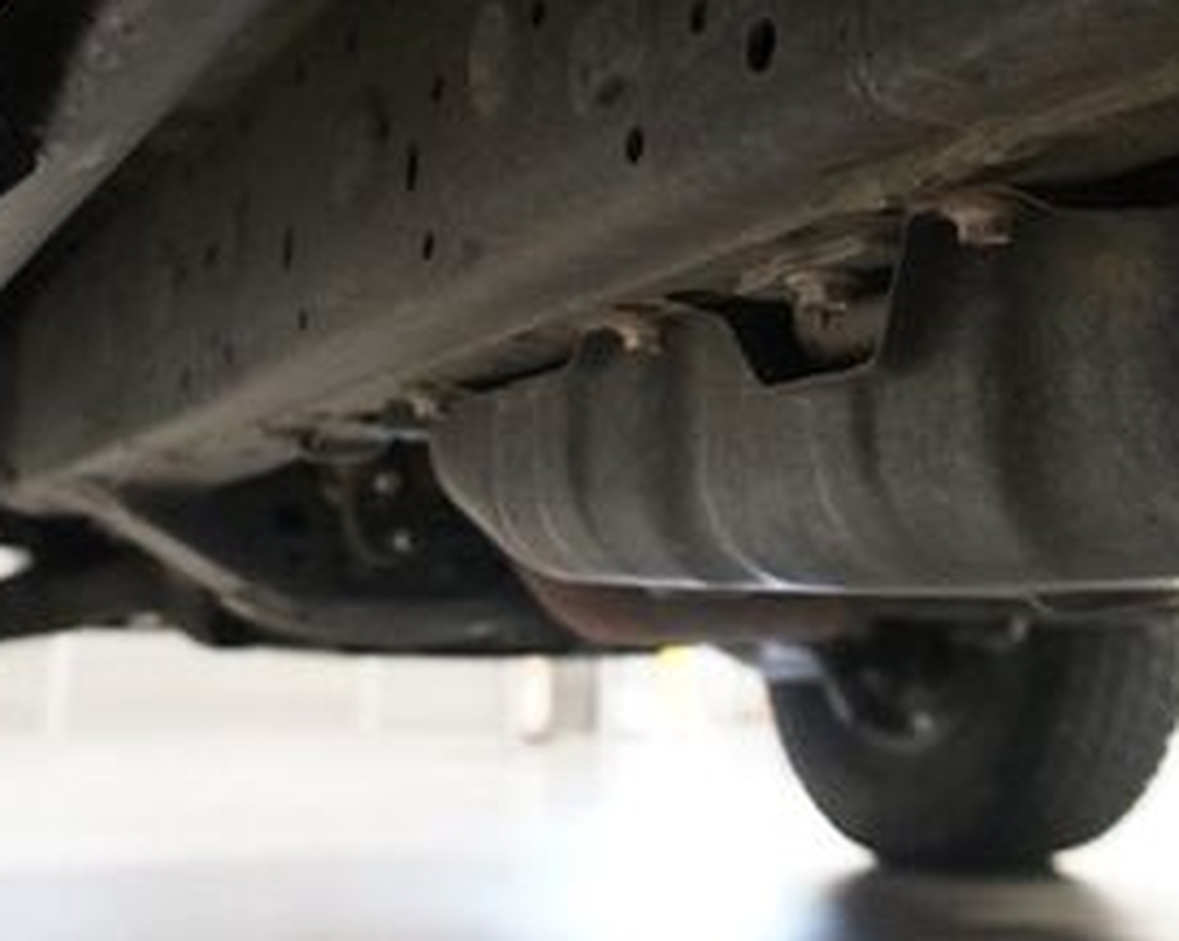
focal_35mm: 53
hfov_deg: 35.3
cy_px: 143
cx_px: 707
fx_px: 1847
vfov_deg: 27.8
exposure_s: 1/40
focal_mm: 16
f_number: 3.5
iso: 6400
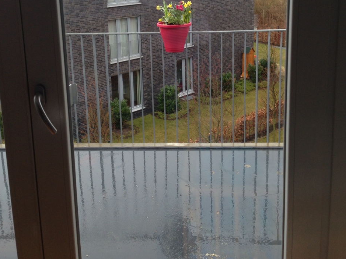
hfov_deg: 42.1
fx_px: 450
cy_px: 49
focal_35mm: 45
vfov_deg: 31.3
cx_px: 175
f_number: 2.4
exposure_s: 1/144
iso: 50
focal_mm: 4.13
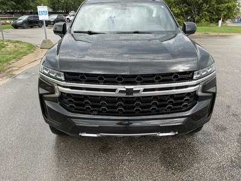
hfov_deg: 63.4
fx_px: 195
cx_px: 120
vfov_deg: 49.7
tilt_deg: -20.1
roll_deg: +0.0
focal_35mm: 28
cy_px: 90
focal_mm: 3
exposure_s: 1/185
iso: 20
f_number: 1.8
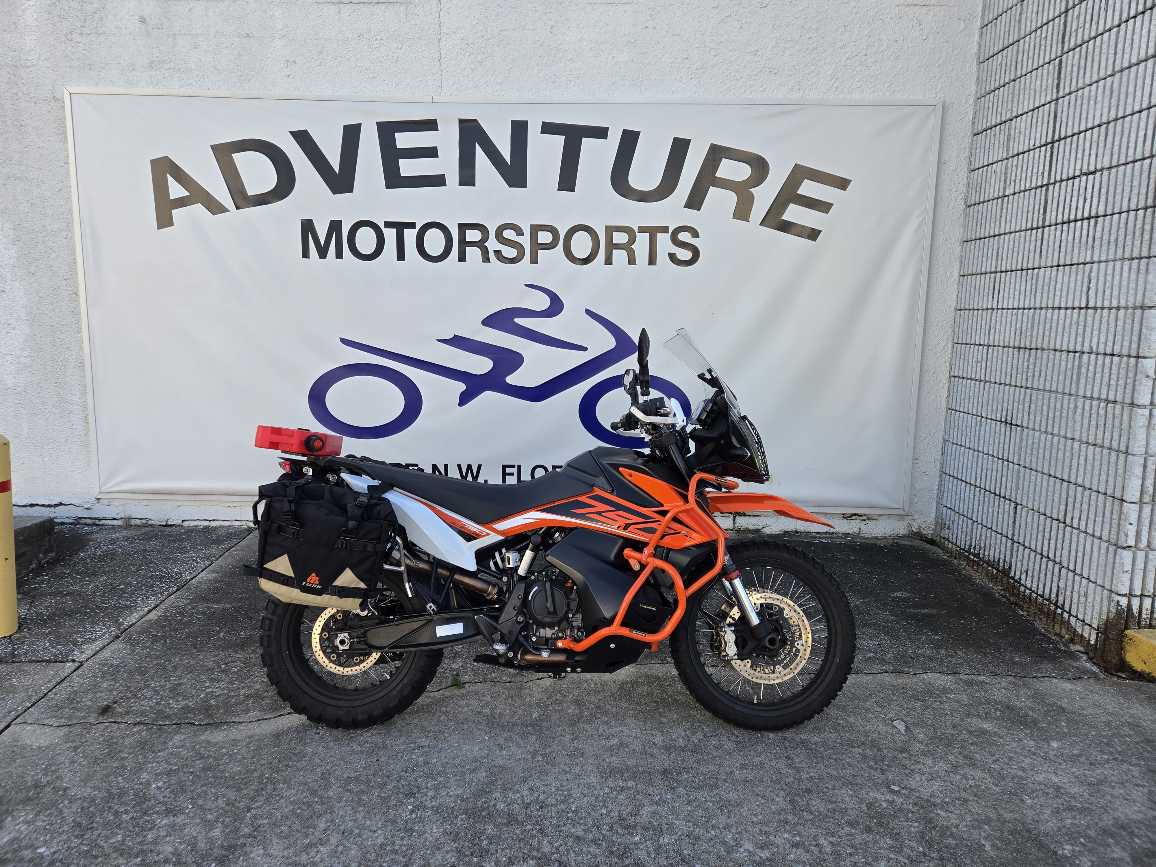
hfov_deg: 73.9
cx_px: 578
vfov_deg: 58.9
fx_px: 768
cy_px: 434
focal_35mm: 23
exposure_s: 1/1090
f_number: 1.8
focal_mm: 5.4
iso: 80
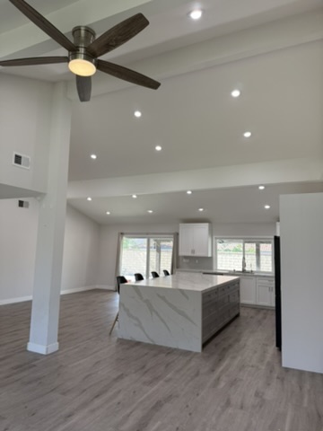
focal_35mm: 24
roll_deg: -1.5
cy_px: 216
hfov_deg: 56.8
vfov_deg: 71.6
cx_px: 162
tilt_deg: +6.2
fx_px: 299
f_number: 1.78
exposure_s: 1/226
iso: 125
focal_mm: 6.76
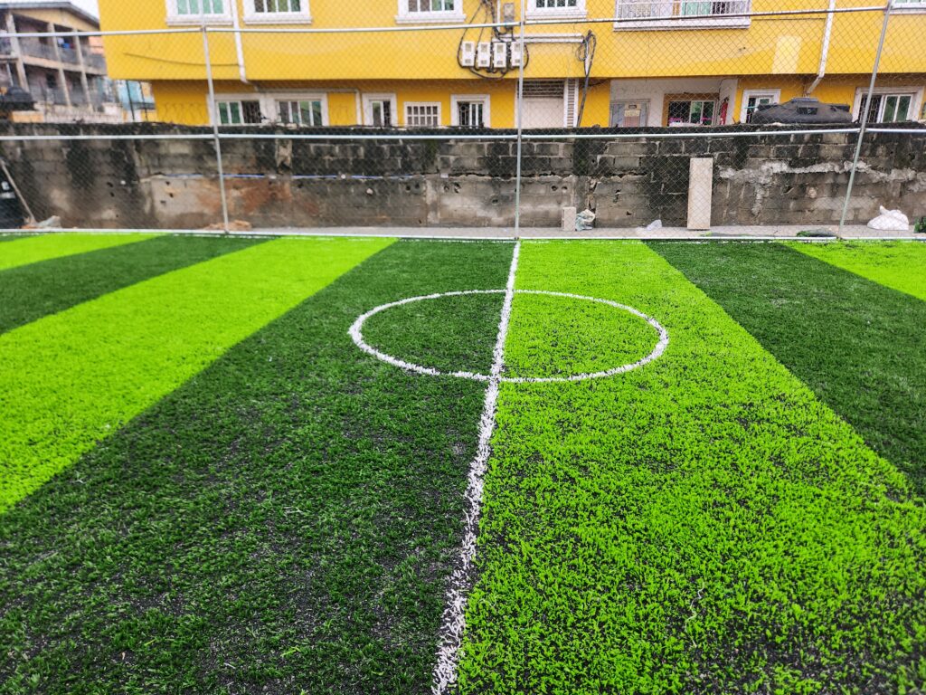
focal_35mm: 23
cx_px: 463
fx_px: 615
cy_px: 348
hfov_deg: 73.9
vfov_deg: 58.9
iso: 160
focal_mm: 5.4
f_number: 1.8
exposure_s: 1/180
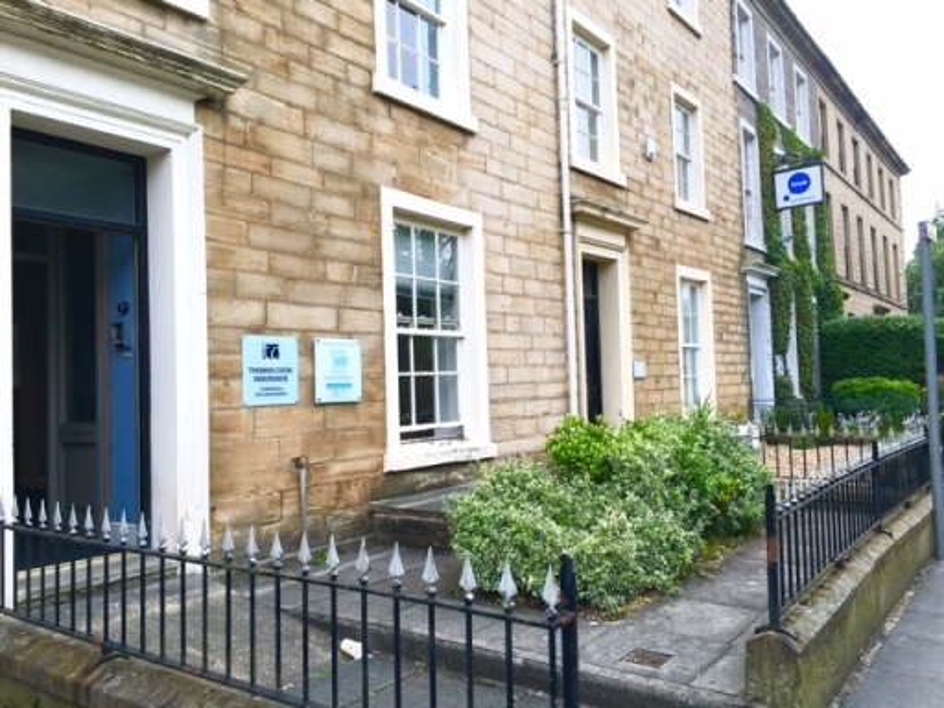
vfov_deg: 48.2
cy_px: 354
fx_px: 791
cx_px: 472
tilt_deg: +2.6
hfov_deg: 61.7
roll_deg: +1.4
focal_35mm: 29
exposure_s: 1/705
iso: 25
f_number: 2.2
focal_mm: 4.15
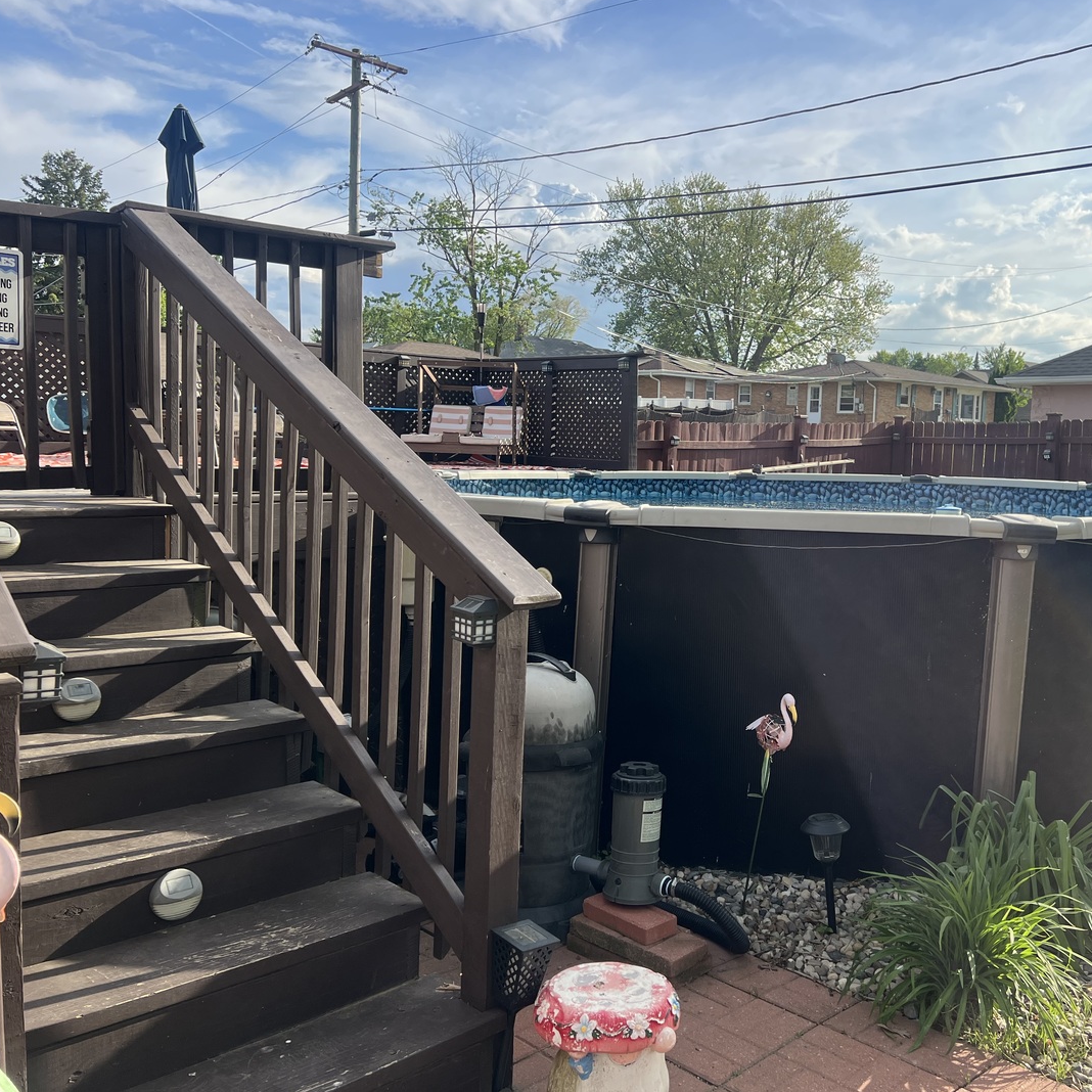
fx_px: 1106
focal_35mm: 31
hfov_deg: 52.1
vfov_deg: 52.5
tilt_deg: -4.9
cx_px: 662
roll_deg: -1.7
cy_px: 541
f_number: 1.5
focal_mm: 5.7
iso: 50
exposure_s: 1/1972
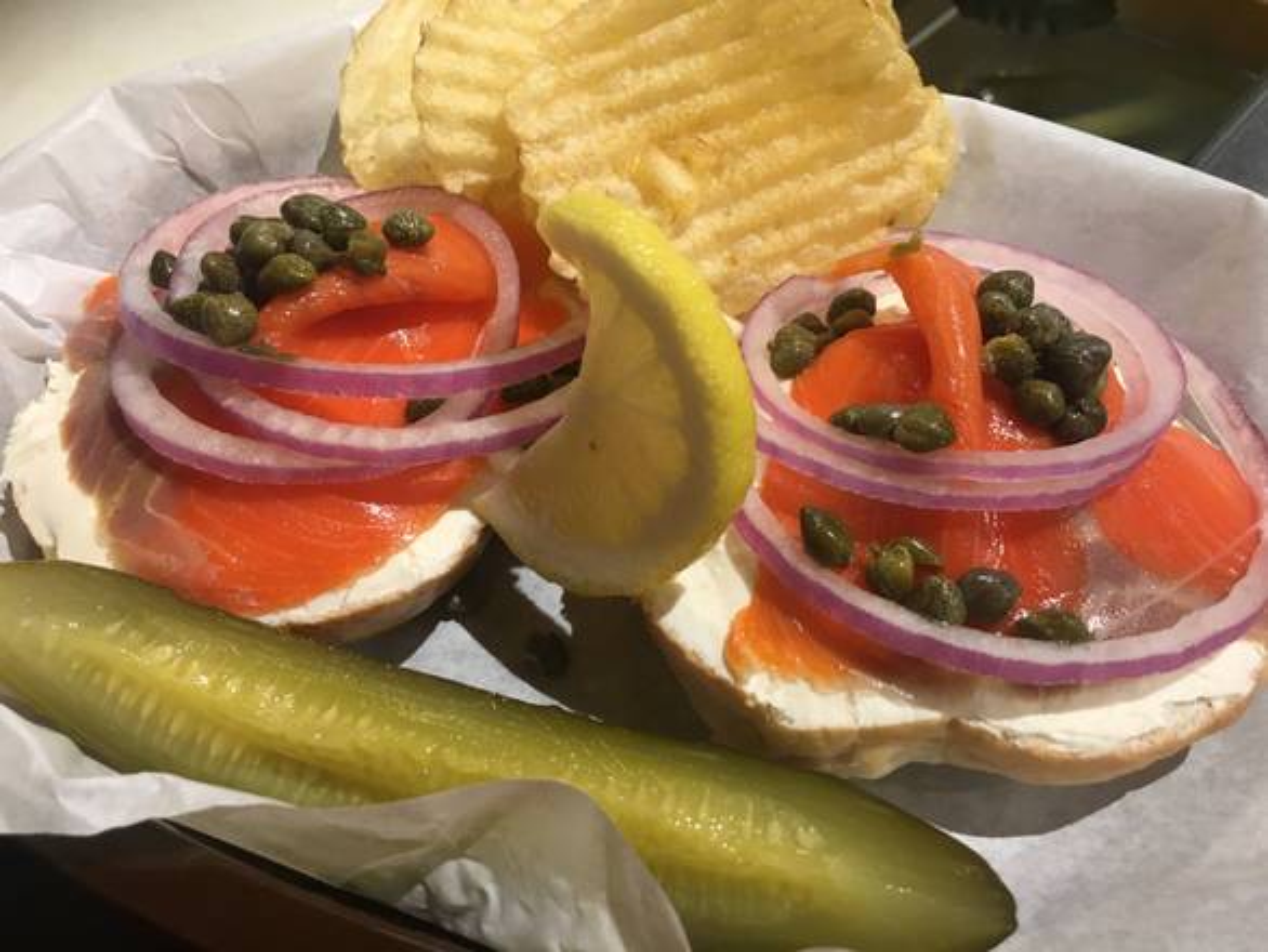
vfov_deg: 48.3
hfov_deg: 61.6
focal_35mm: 29
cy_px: 476
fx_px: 1063
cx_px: 634
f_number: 2.2
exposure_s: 1/30
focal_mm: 4.15
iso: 80
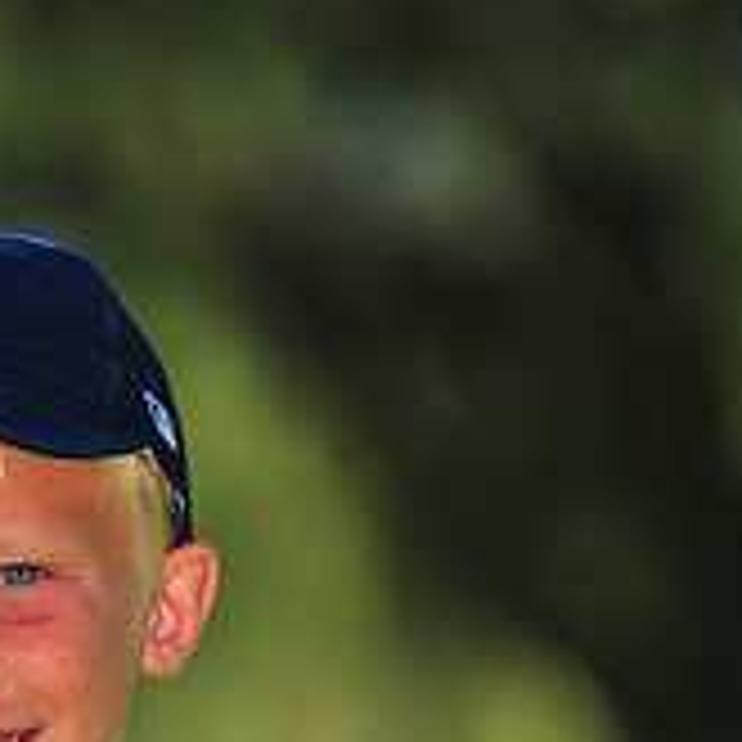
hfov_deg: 3.3
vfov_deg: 3.3
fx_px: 12999
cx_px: 58
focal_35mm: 536
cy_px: 1133
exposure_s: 1/1600
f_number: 3.5
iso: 200
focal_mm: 180
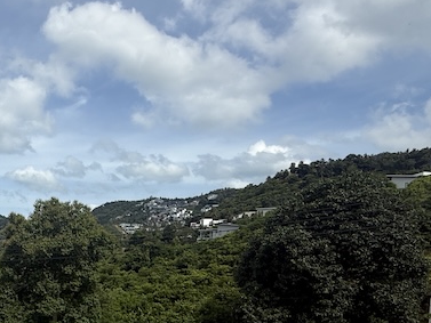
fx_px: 473
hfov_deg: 40.8
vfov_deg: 35.8
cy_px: 281
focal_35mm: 38
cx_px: -27
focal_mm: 2.22
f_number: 2.2
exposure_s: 1/1189
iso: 20
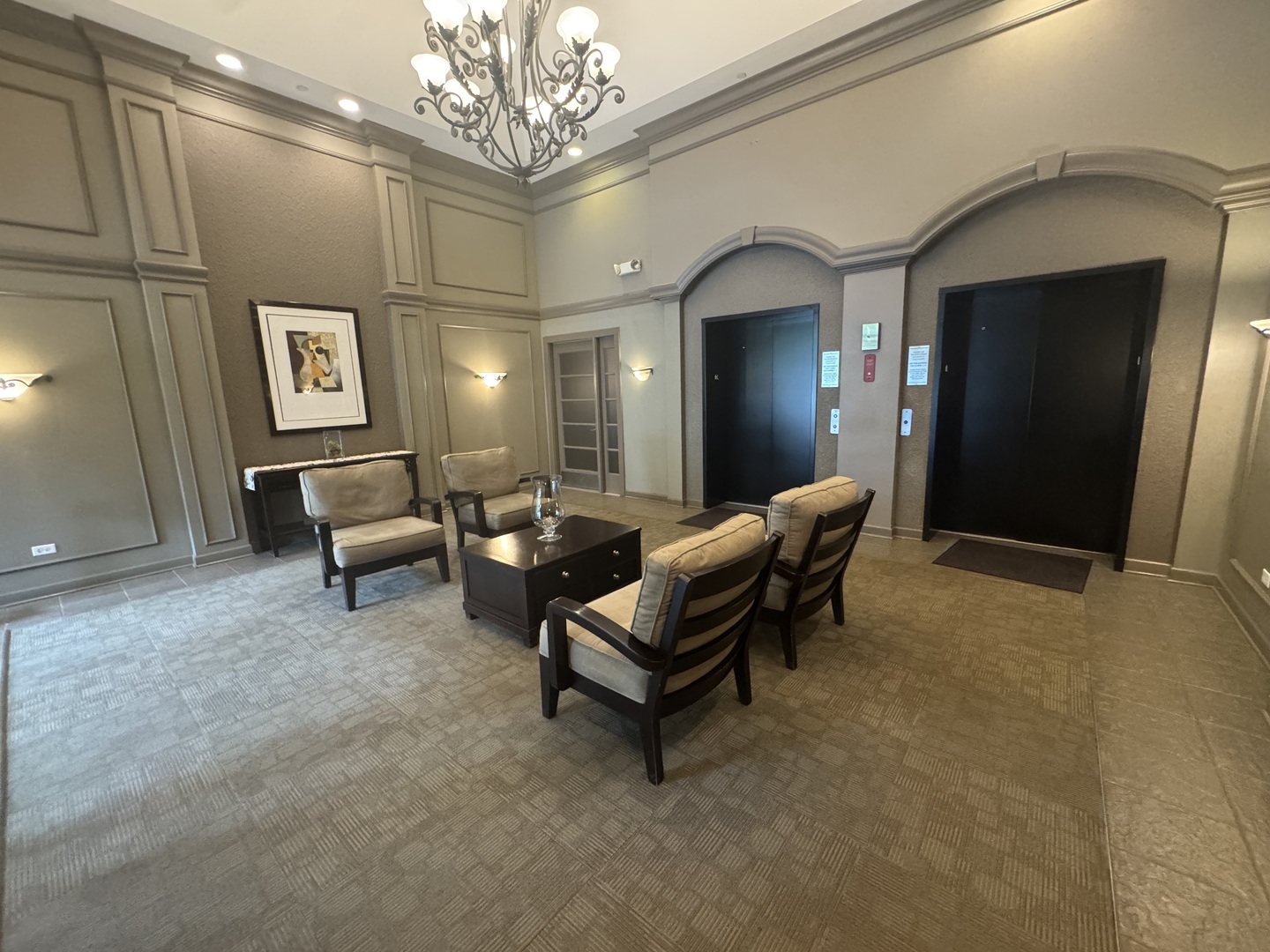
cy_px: 476
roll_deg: +2.3
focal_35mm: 14
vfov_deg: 85.7
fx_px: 514
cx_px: 635
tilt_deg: -10.8
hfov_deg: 102.1
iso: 800
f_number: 2.2
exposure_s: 1/60
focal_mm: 2.22
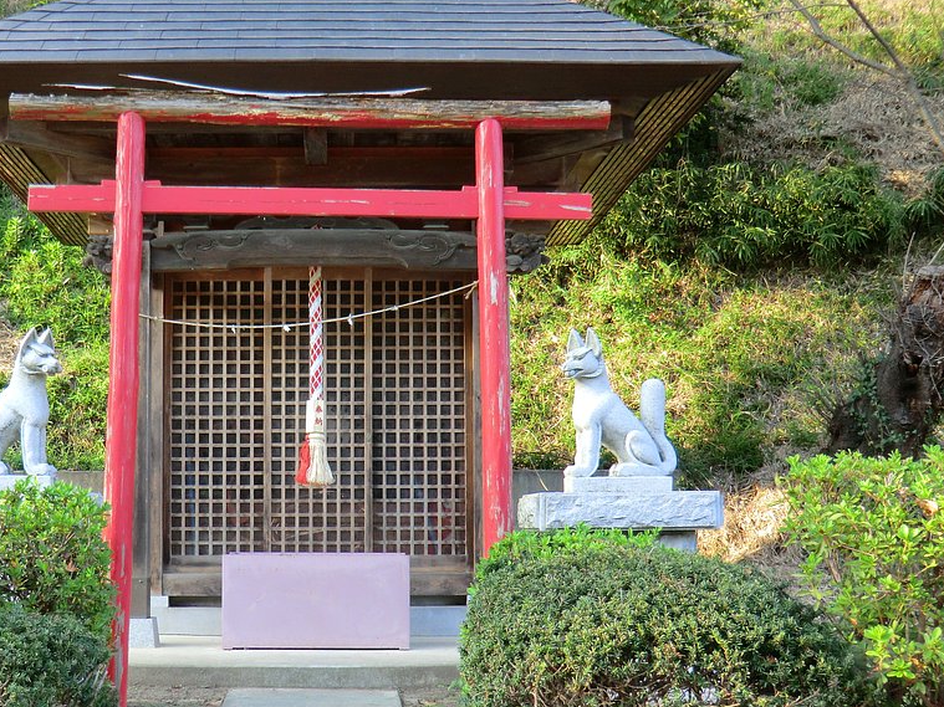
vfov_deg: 27.0
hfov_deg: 35.3
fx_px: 1472
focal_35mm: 54
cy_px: 369
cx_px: 326
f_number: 3.8
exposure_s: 1/60
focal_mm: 7.1
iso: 125
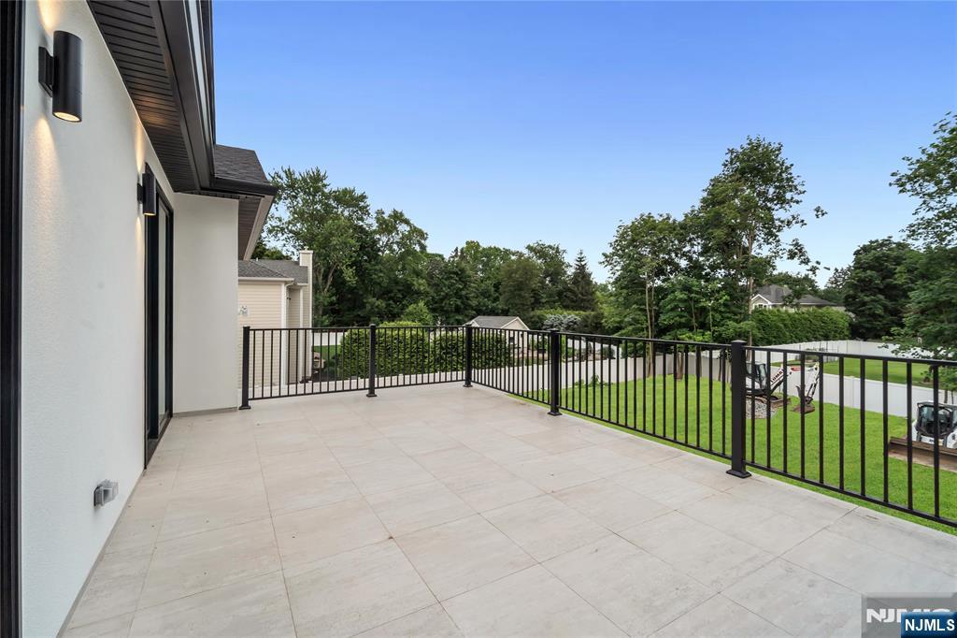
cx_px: 478
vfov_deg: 81.2
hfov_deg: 104.3
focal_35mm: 14
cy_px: 319
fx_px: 372
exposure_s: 1/200
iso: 320
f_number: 11
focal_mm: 14
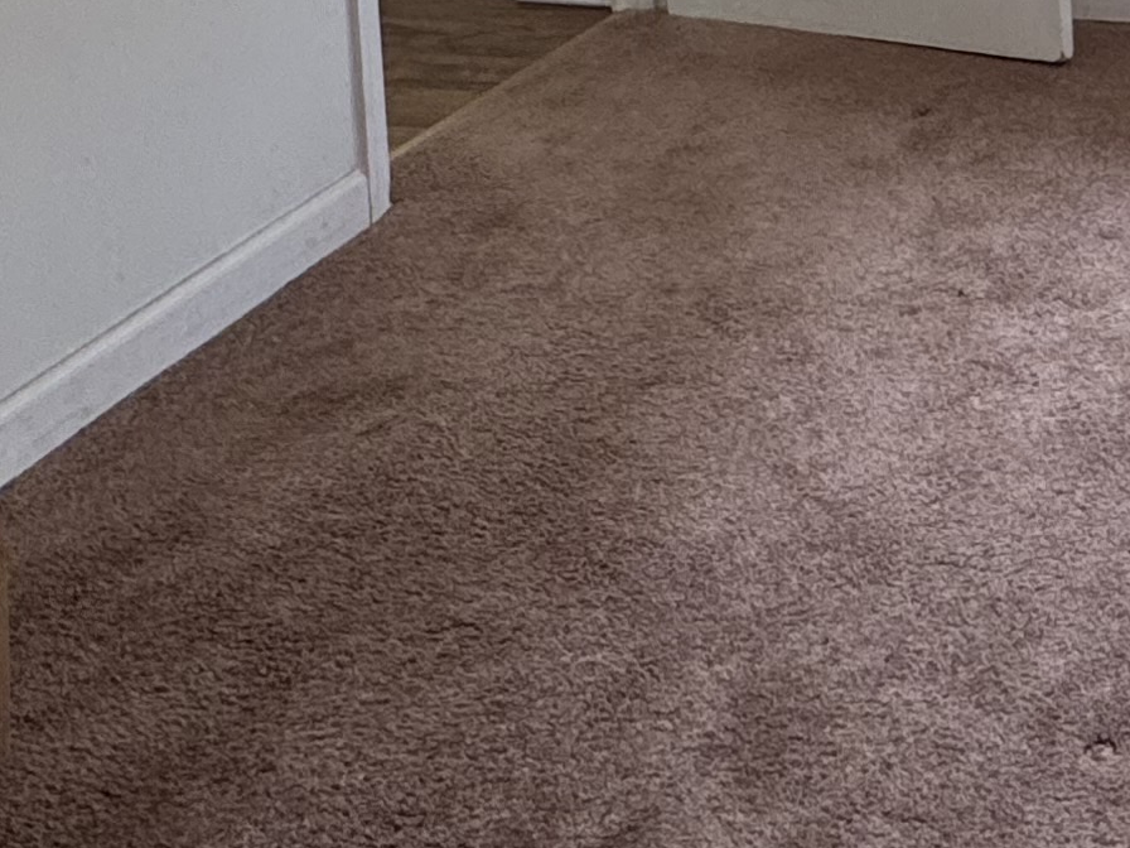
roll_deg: +1.5
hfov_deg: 28.1
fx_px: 2057
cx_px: 1231
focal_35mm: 63
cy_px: -540
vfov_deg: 19.3
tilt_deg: -3.6
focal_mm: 2.22
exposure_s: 1/120
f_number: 2.2
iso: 80
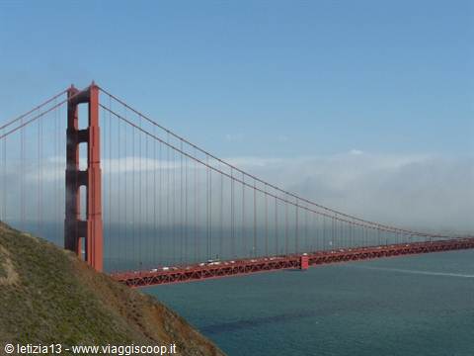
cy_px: 178
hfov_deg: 30.7
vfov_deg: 23.3
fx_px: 863
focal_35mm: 63
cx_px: 237
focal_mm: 10.5
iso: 100
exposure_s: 1/500
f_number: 7.1
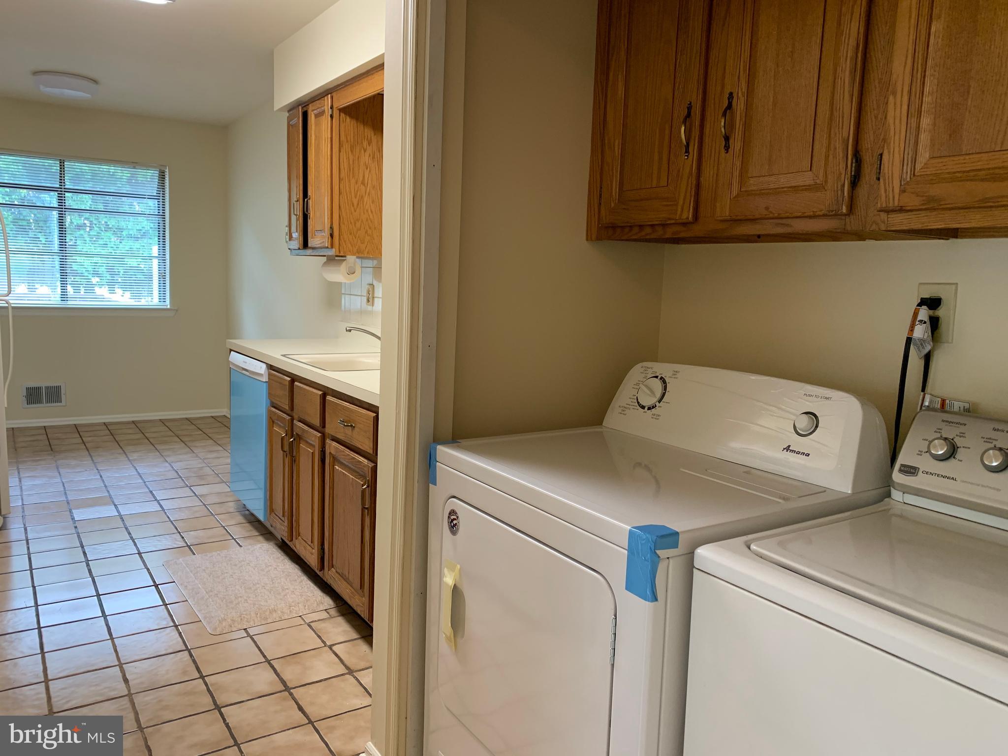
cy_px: 378
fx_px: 757
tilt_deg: -7.5
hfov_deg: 67.3
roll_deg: -2.7
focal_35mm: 26
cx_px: 504
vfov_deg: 53.1
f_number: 1.8
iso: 100
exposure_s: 1/60
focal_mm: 4.25
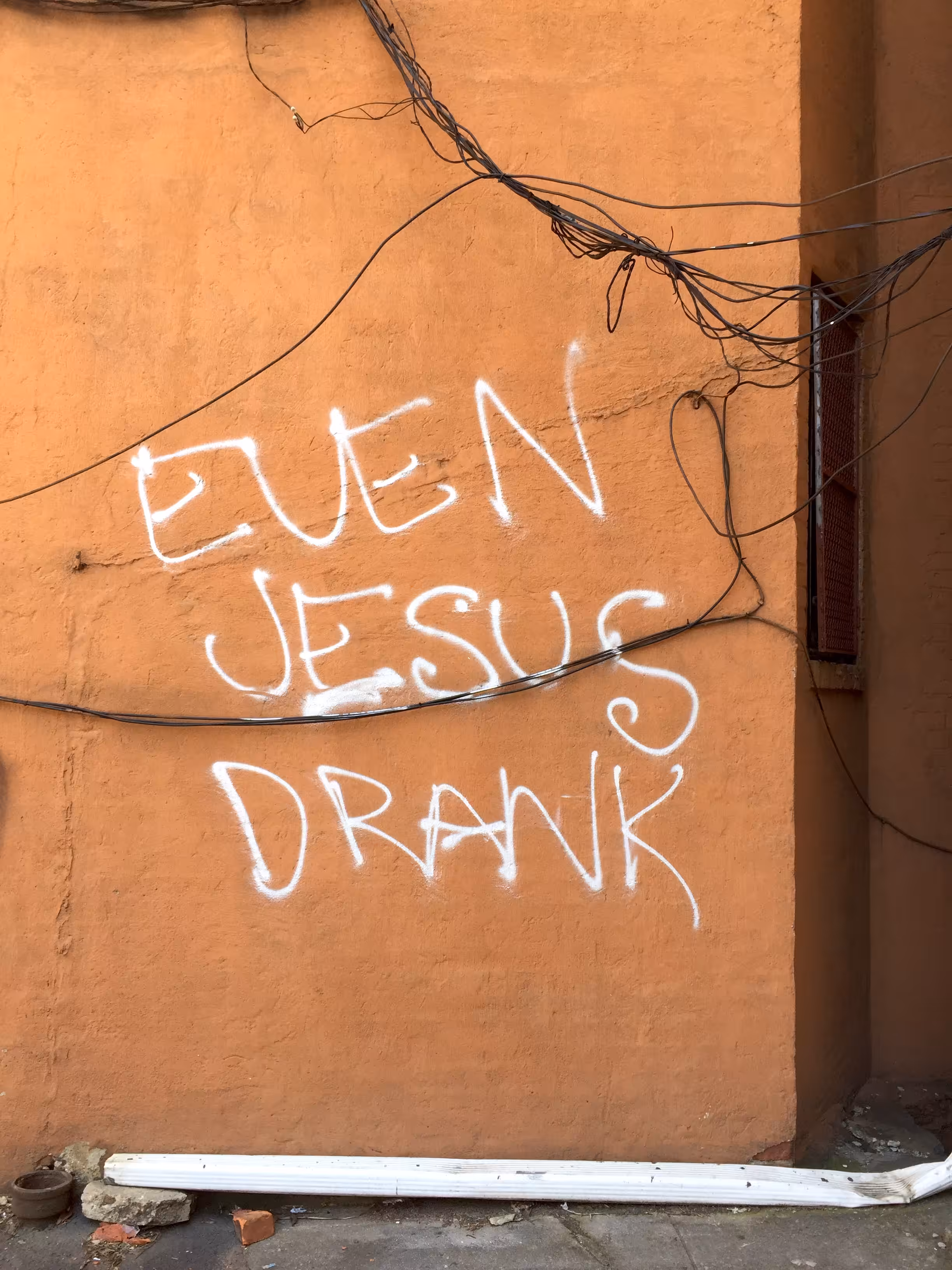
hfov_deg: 48.2
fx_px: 1063
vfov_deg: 61.7
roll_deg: -1.1
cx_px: 476
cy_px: 635
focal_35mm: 29
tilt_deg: +3.2
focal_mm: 4.15
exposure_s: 1/121
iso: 32
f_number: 2.2
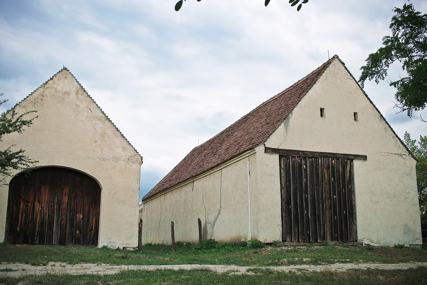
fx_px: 486
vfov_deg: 32.6
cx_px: 214
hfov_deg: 47.4
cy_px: 142
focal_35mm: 41
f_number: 7.1
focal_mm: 24.2
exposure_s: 1/160
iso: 100
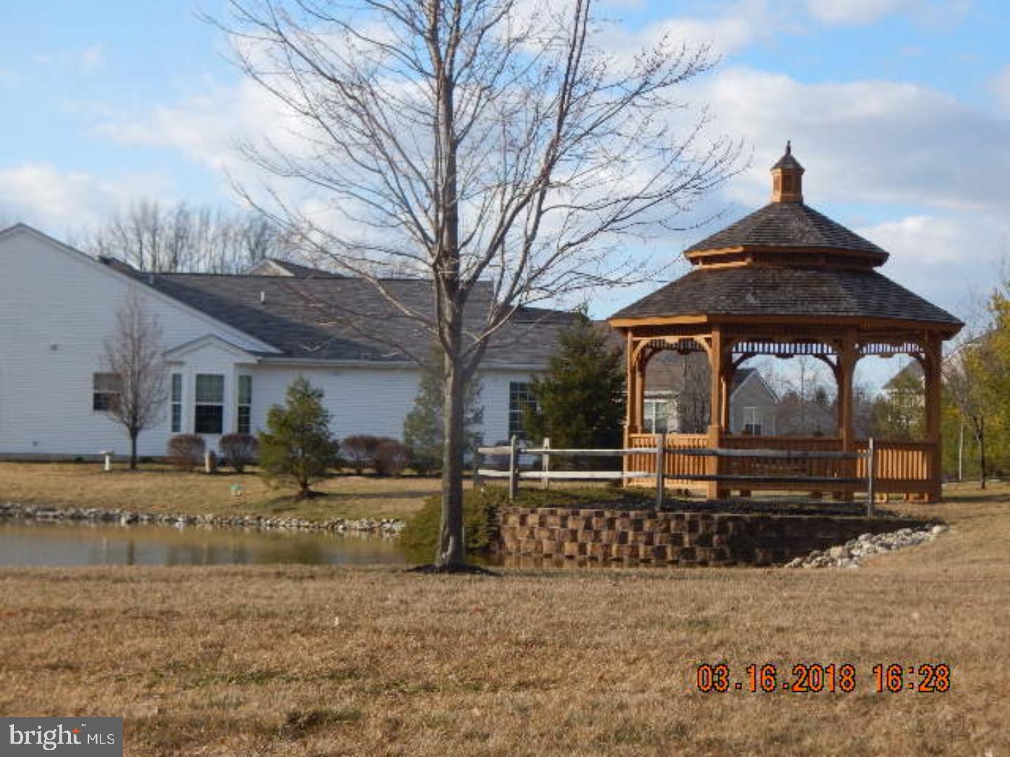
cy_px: 378
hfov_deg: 26.0
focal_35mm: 75
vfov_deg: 19.6
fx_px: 2188
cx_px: 505
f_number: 4.2
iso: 125
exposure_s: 1/640
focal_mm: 13.5
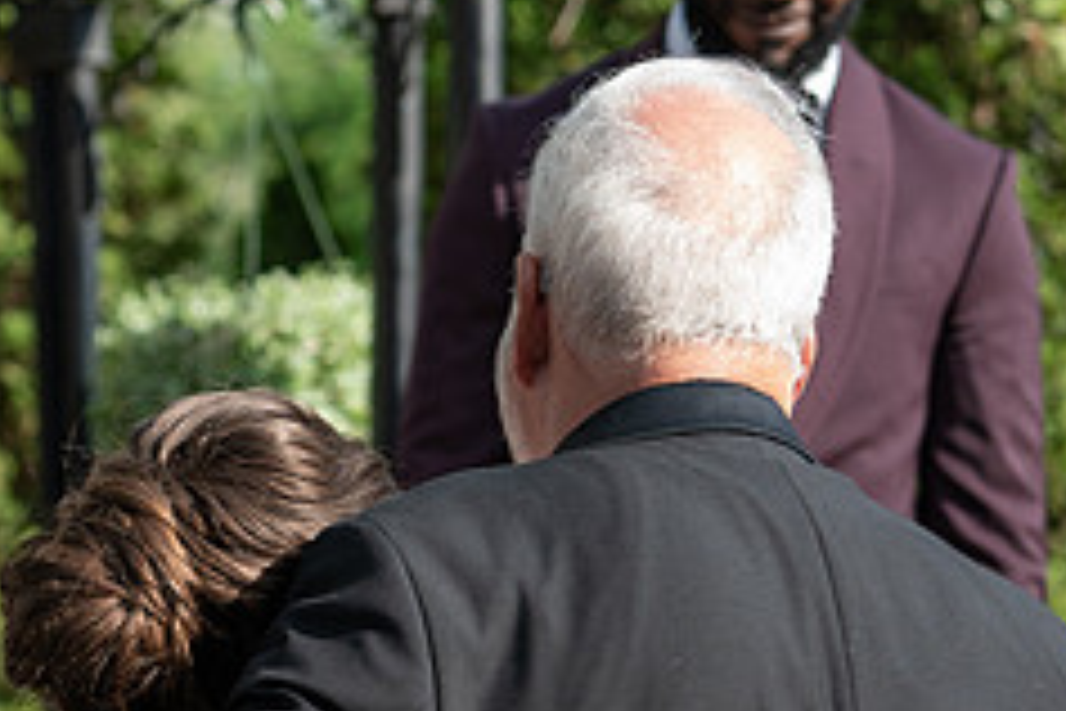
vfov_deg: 7.1
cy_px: 795
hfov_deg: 10.7
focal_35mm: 192
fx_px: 5685
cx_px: 413
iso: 64
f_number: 4
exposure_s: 1/200
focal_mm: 70
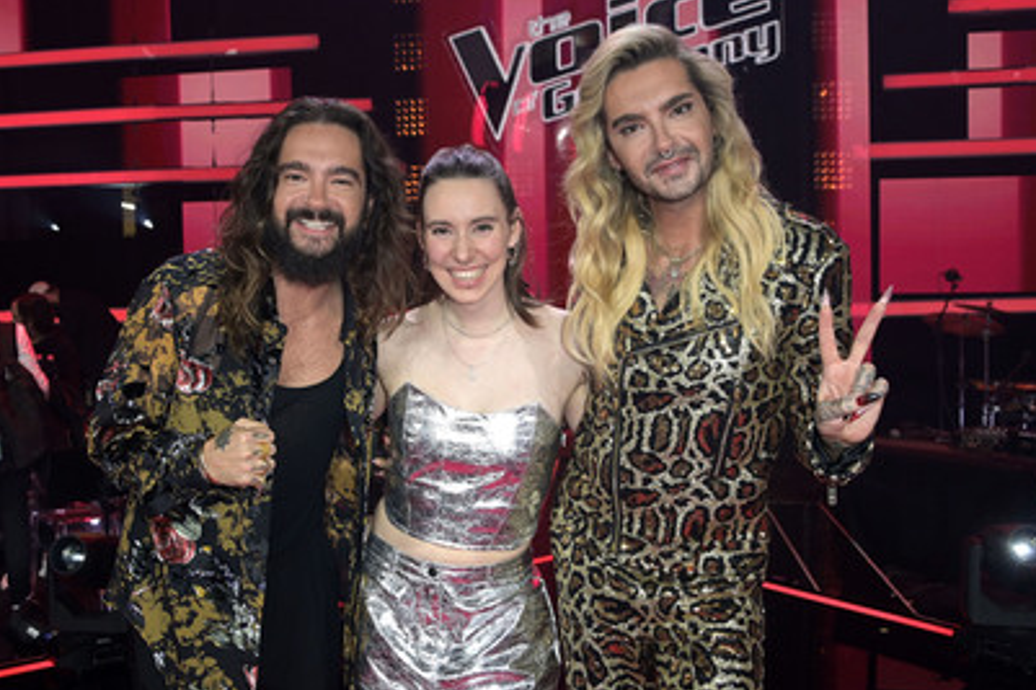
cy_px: 339
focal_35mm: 36
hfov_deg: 53.1
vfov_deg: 36.8
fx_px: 1036
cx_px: 477
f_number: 5
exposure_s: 1/200
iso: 2500
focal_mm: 32
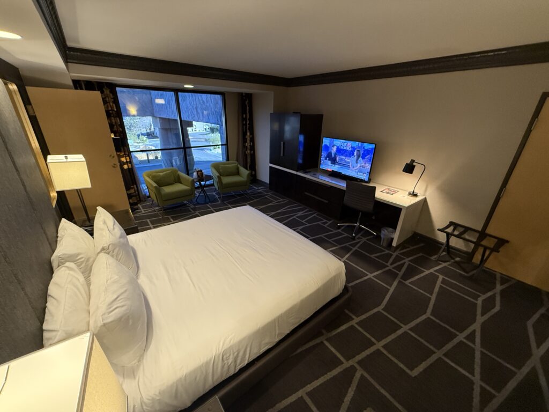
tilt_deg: -23.1
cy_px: 206
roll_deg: -1.7
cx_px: 274
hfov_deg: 102.1
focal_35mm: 14
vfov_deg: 85.7
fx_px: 222
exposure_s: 1/60
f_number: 2.2
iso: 320
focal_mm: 2.22
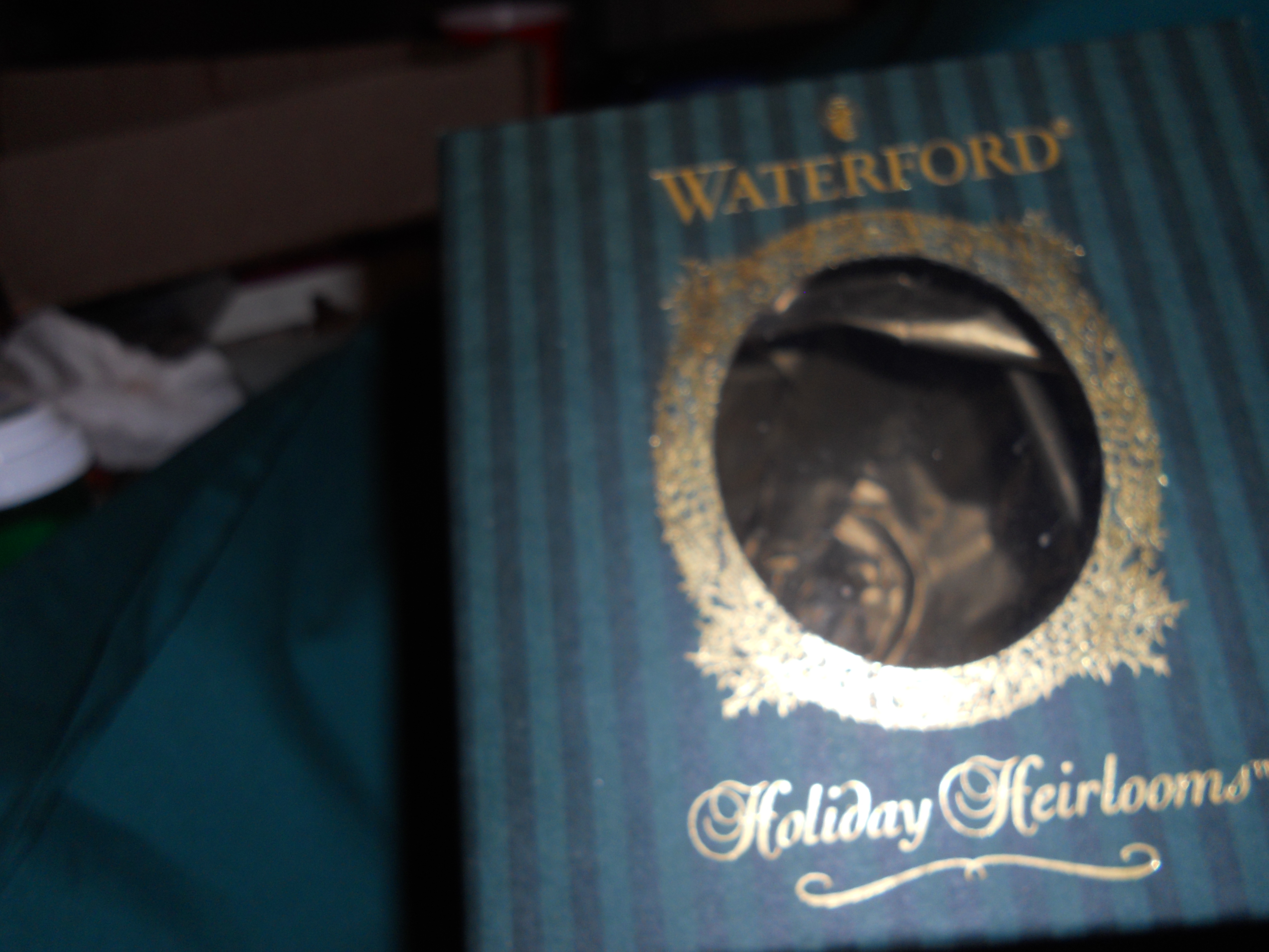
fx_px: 1173
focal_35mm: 32
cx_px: 634
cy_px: 476
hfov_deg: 56.8
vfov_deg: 44.2
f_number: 8.8
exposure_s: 1/25
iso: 80
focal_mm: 5.8
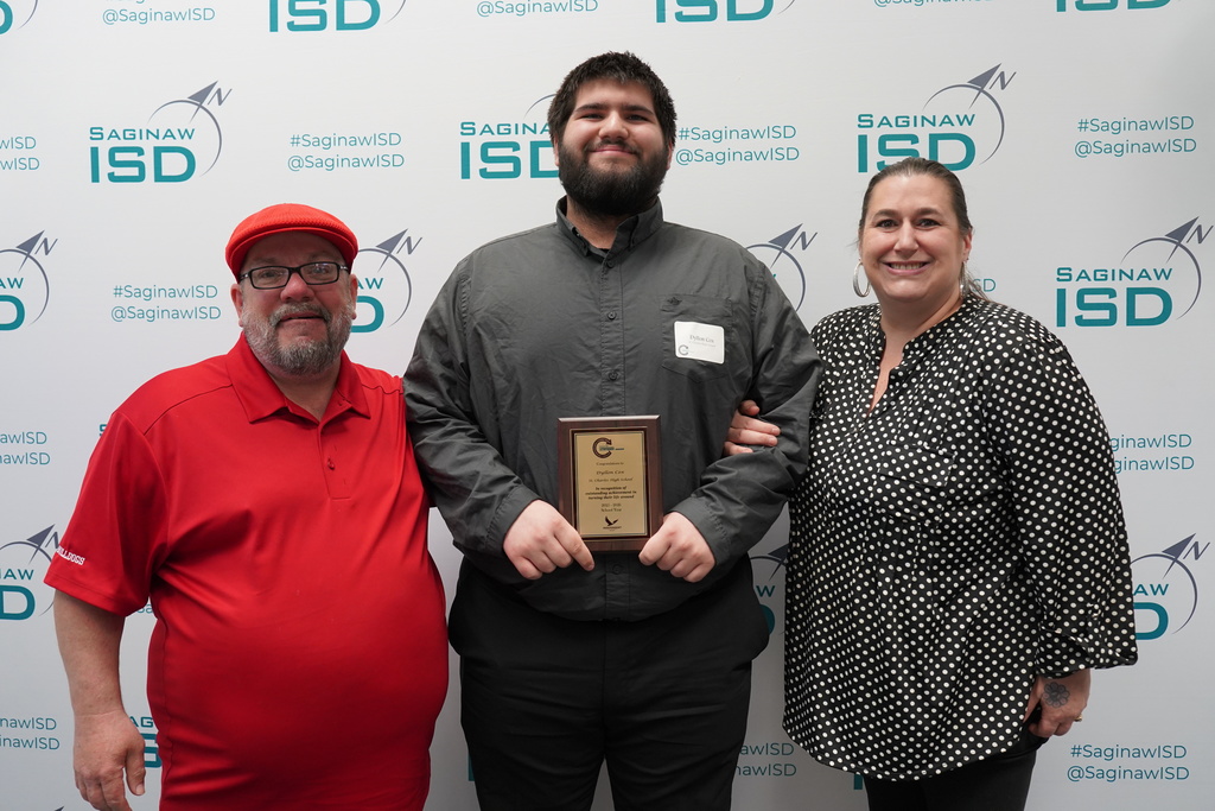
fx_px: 945
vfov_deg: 46.4
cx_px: 608
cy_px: 406
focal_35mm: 28
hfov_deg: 65.5
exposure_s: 1/160
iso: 2000
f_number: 4
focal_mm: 28
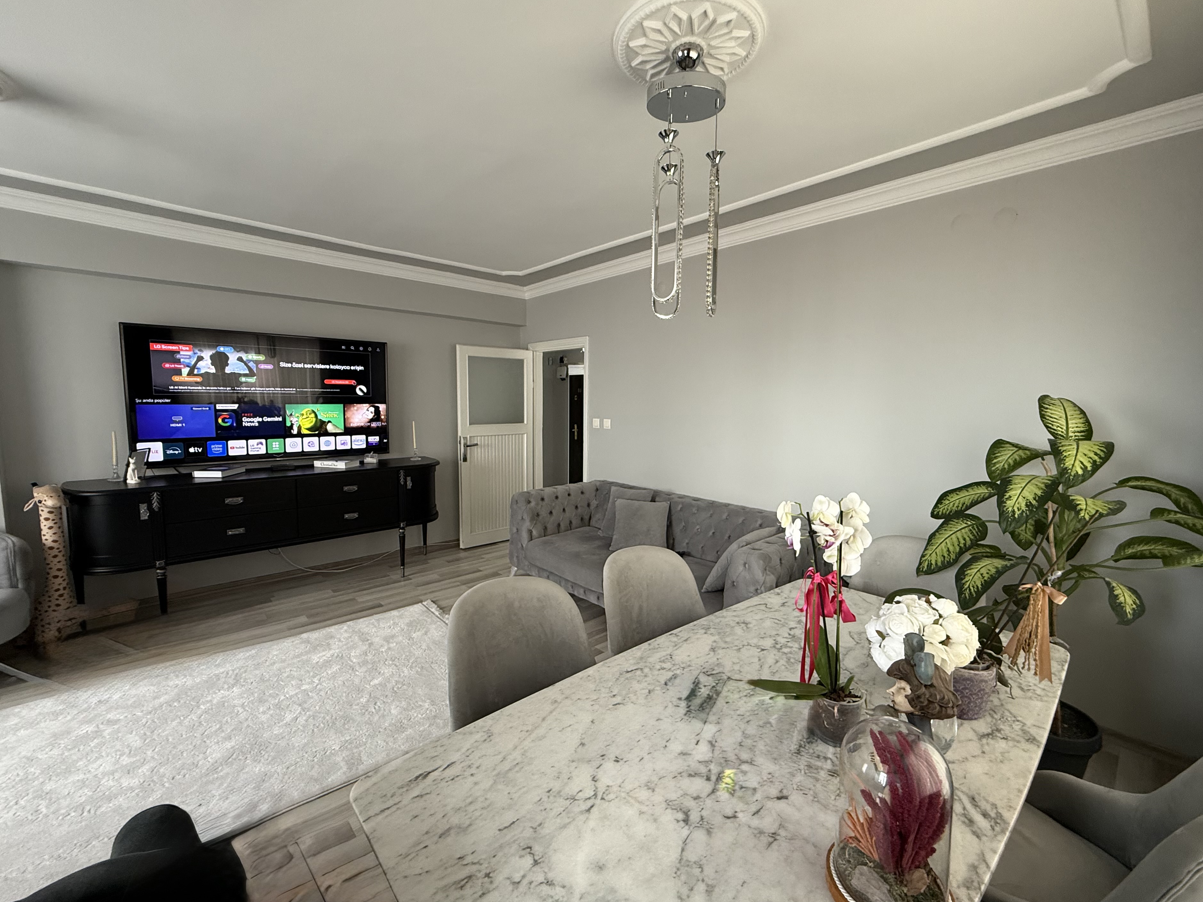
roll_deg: -0.5
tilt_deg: -4.3
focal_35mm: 15
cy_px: 448
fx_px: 521
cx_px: 609
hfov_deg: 98.2
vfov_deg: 81.7
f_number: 2.2
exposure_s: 1/99
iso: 250
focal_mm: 2.22
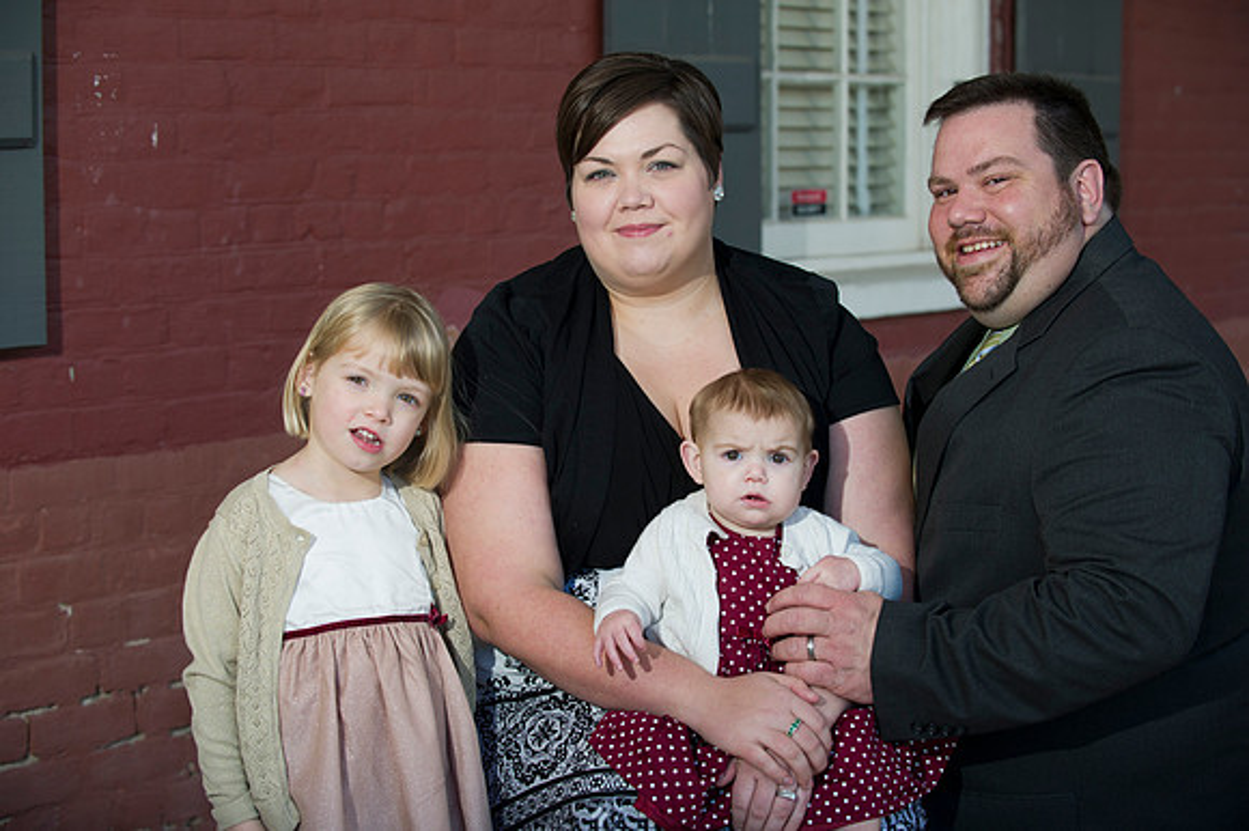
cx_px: 624
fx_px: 2705
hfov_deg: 26.0
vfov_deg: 17.5
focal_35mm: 78
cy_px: 416
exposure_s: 1/250
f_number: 3.5
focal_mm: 78
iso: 250
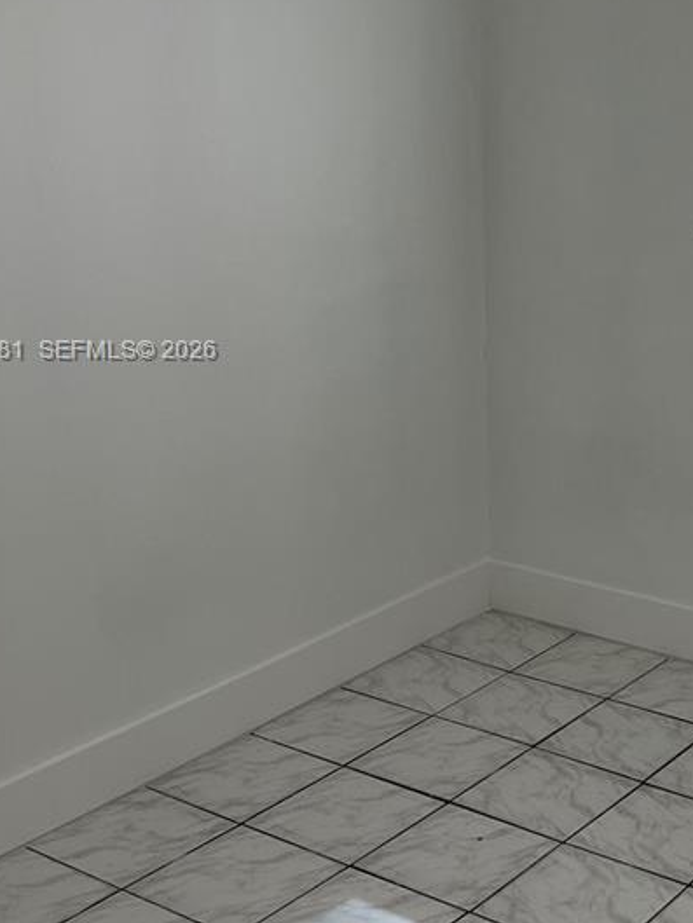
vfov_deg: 32.6
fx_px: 1574
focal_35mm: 59
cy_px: 352
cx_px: 679
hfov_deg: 23.8
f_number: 1.5
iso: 50
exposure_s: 1/388
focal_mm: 5.7
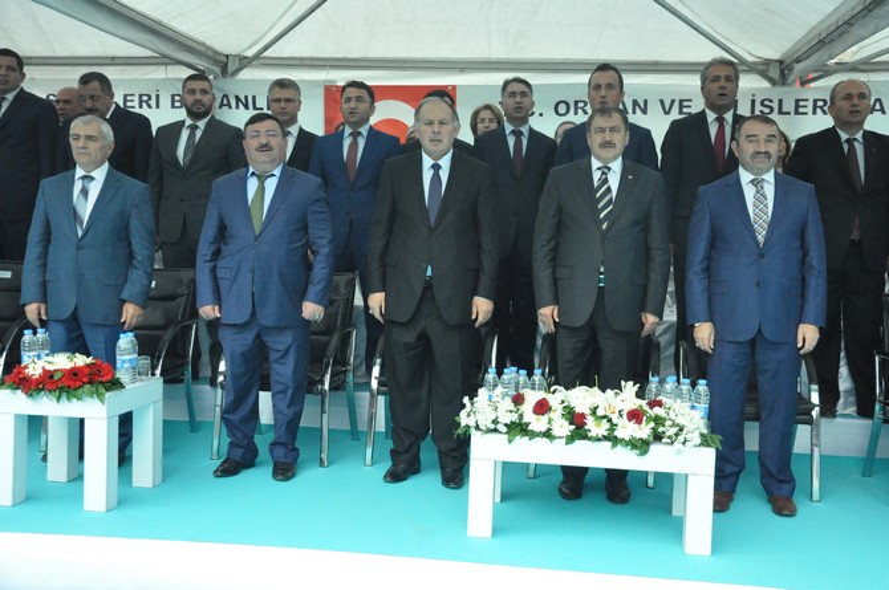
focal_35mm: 36
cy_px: 295
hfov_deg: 53.2
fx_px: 888
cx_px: 444
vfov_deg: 36.8
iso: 3200
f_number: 6.3
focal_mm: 24
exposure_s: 1/2500
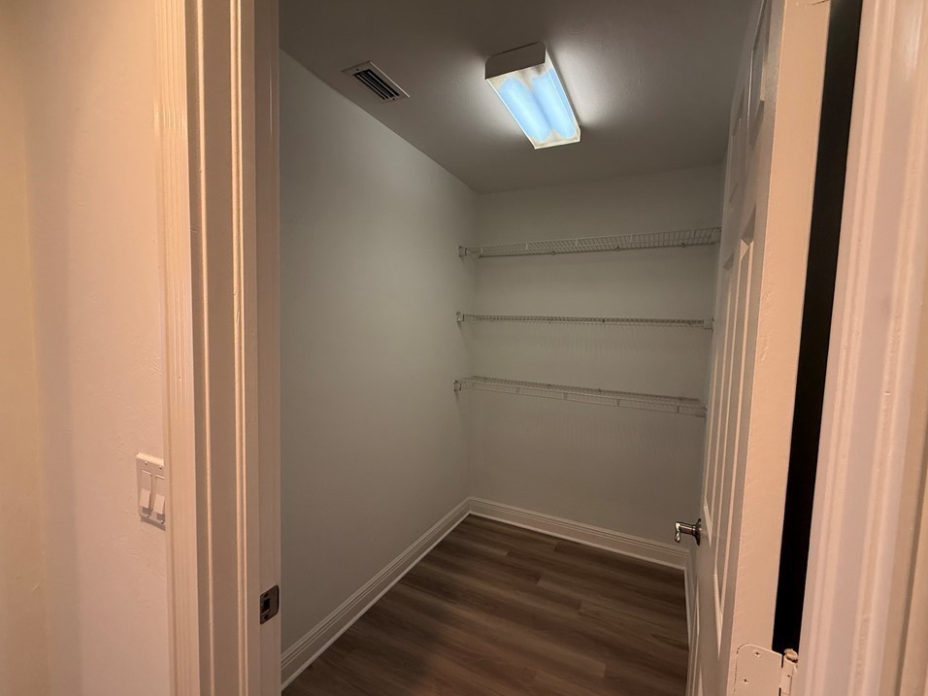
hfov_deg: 98.2
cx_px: 467
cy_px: 356
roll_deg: -0.8
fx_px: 402
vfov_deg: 81.7
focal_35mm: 15
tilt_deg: -4.6
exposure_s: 1/60
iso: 250
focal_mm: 2.22
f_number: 2.2
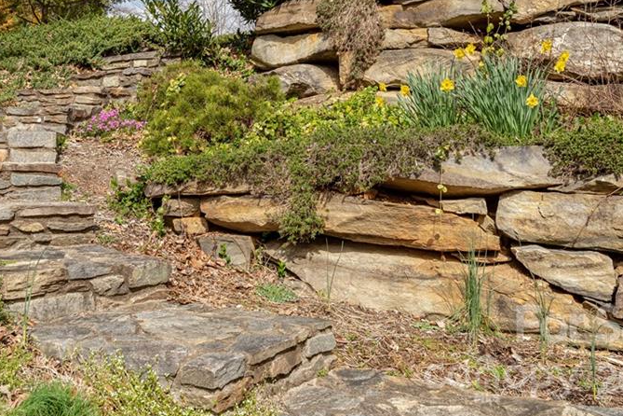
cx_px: 226
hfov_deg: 40.0
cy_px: 122
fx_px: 848
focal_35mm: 49
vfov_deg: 27.3
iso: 320
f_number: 7.1
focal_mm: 32
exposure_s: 1/1250
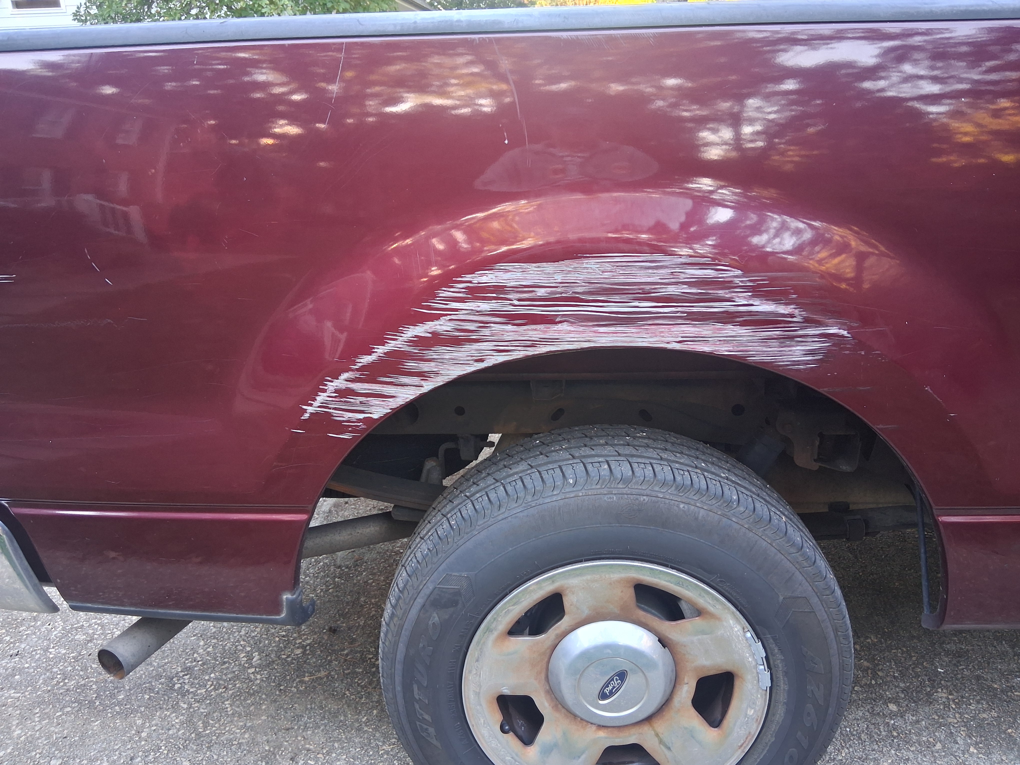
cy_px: 382
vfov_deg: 53.1
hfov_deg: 67.3
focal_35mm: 26
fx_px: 766
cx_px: 510
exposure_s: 1/50
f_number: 1.8
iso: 320
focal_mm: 3.98
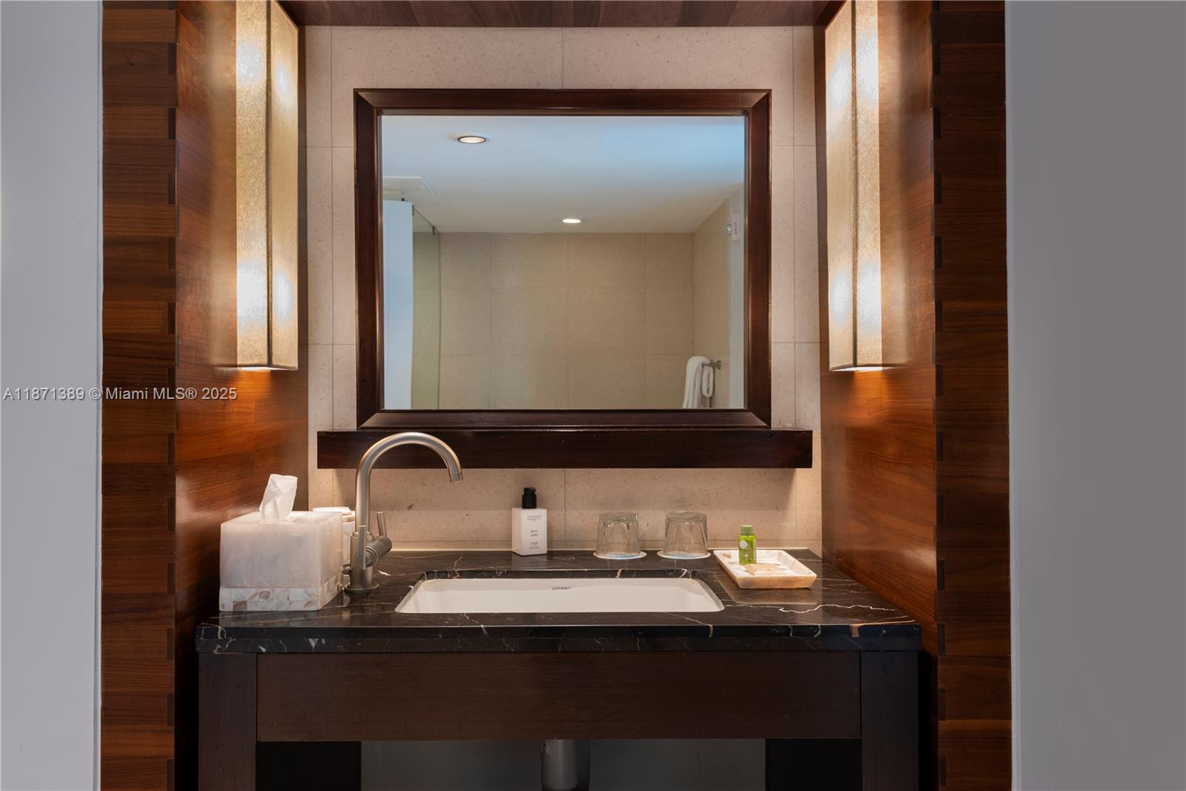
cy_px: 396
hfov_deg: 73.7
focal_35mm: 24
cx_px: 593
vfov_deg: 53.1
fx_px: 791
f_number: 9
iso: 500
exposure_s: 1/10
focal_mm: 24
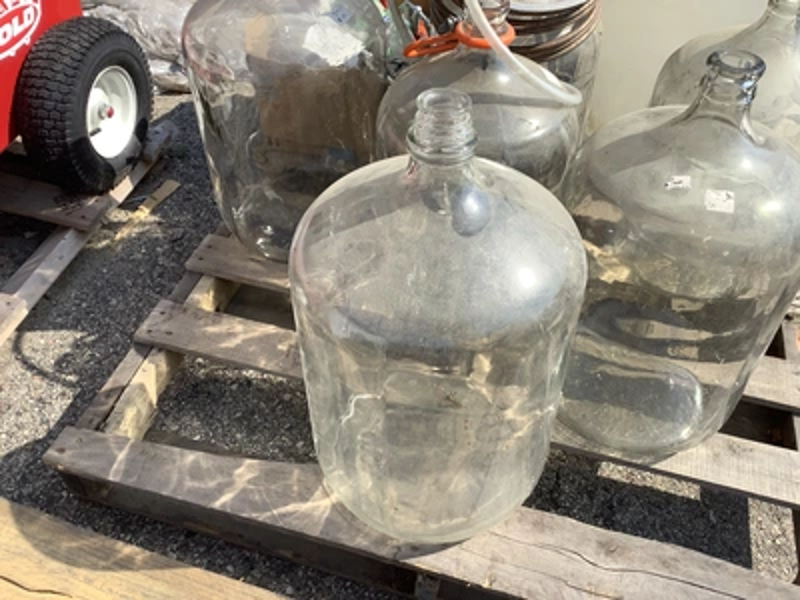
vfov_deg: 45.4
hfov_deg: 58.4
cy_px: 300
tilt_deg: -45.7
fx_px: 716
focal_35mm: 31
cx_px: 400
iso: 25
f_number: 2.4
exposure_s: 1/1006
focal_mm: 3.3
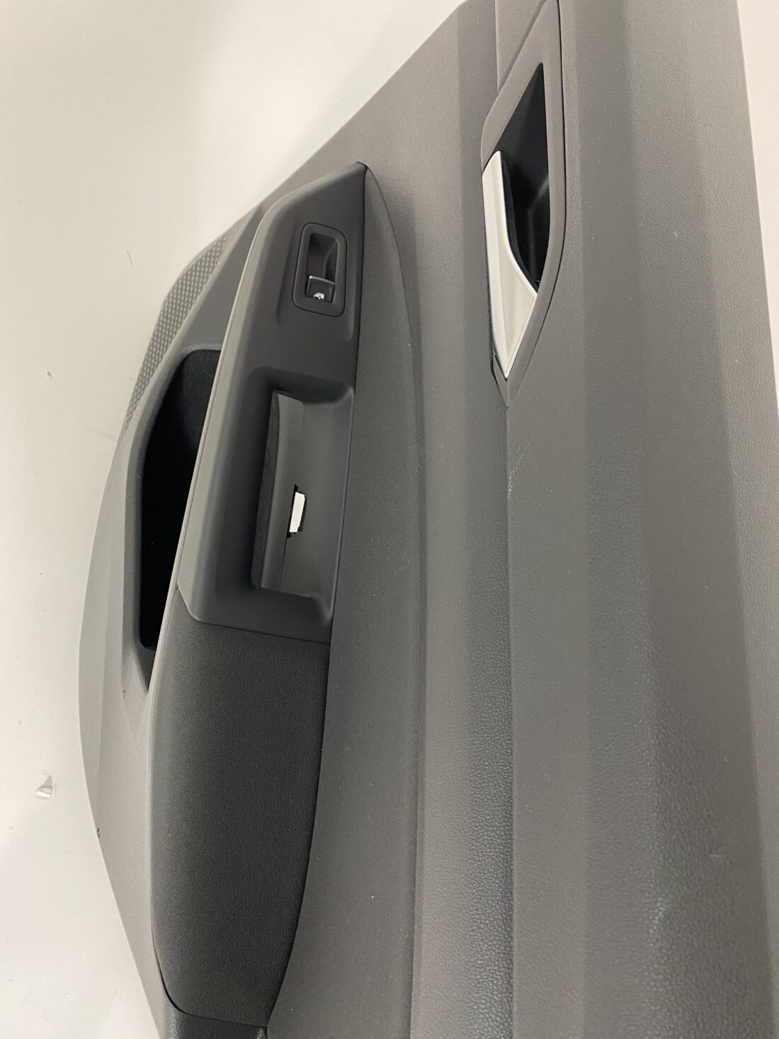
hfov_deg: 53.1
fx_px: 780
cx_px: 390
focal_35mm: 26
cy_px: 520
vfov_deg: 67.3
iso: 200
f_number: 1.8
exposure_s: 1/50
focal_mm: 4.25
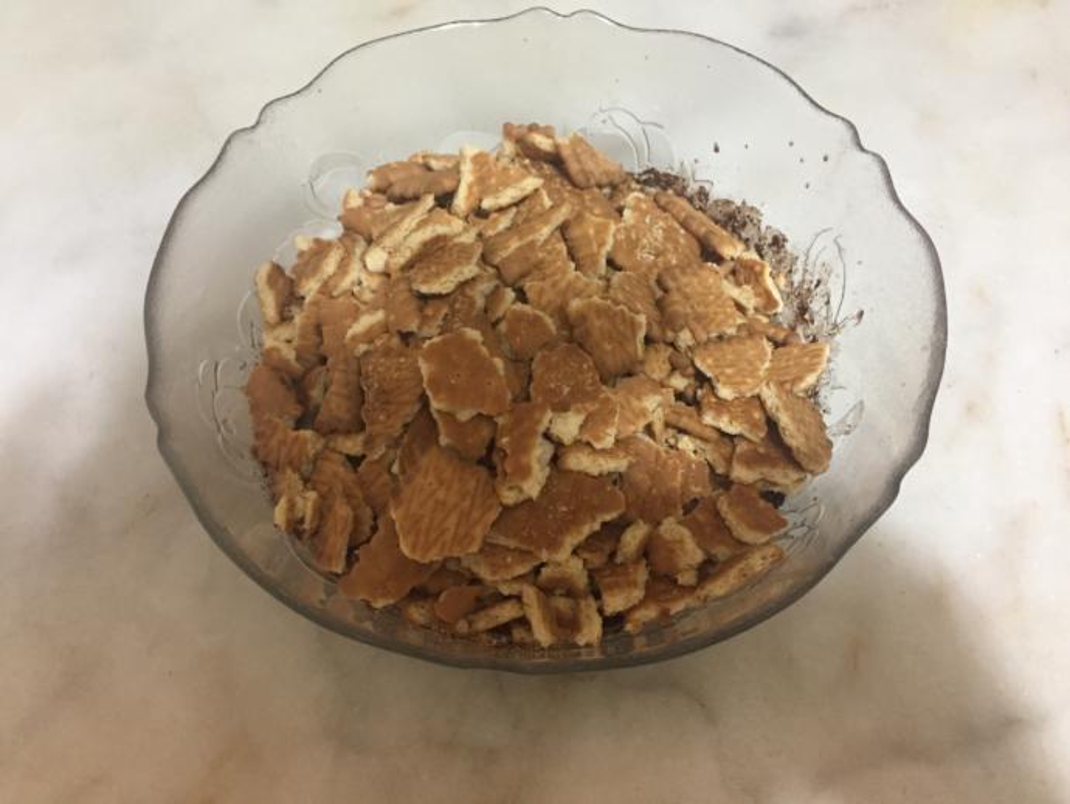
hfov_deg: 61.6
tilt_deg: -61.2
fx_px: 897
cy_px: 402
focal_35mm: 29
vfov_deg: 48.3
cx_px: 535
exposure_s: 1/20
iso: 250
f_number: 2.2
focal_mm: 4.15
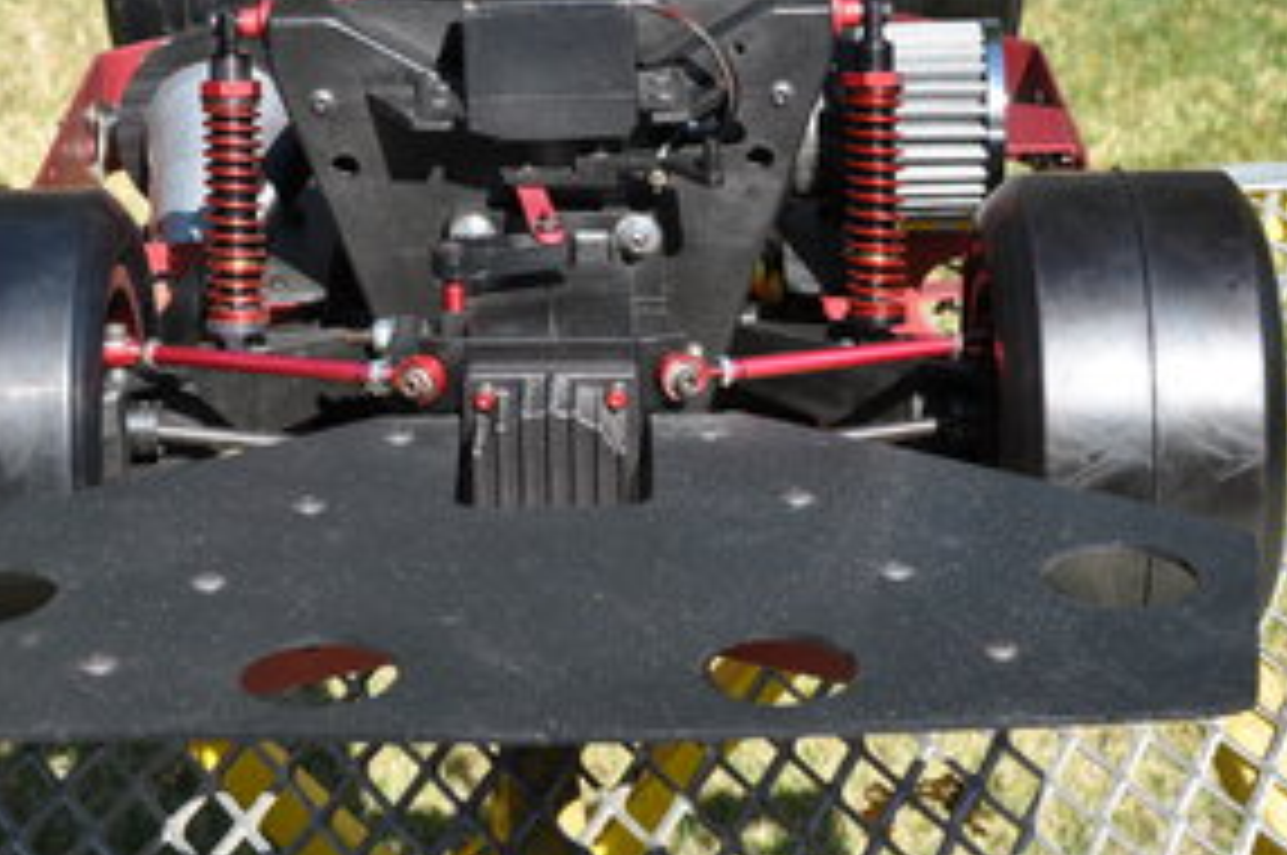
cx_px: 572
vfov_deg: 13.0
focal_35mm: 105
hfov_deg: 19.5
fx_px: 3749
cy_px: 364
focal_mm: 50
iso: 200
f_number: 11
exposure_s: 1/125
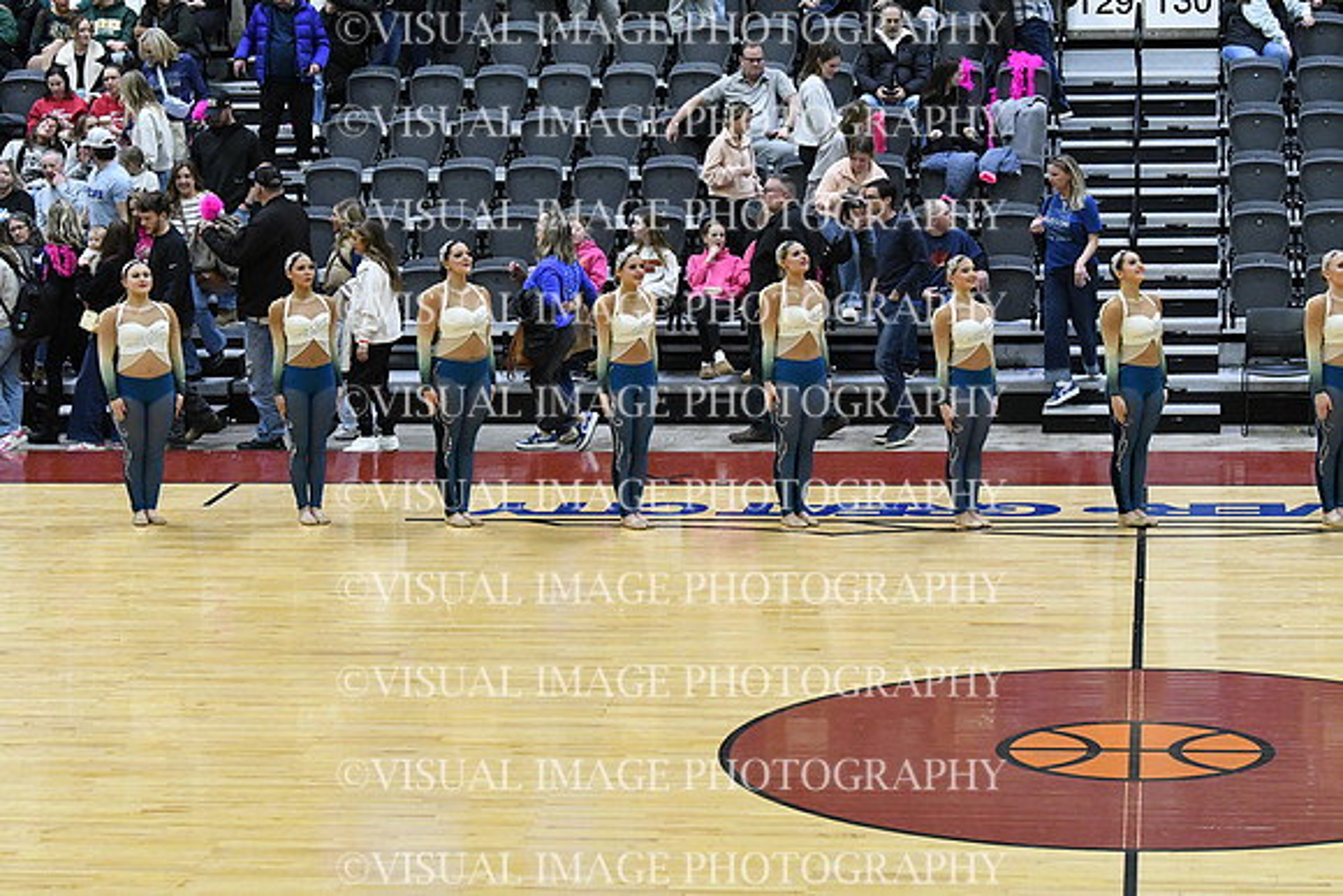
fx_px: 3918
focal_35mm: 105
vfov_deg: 13.0
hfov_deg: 19.5
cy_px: 448
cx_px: 672
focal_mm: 70
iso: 6400
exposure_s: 1/500
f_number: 4
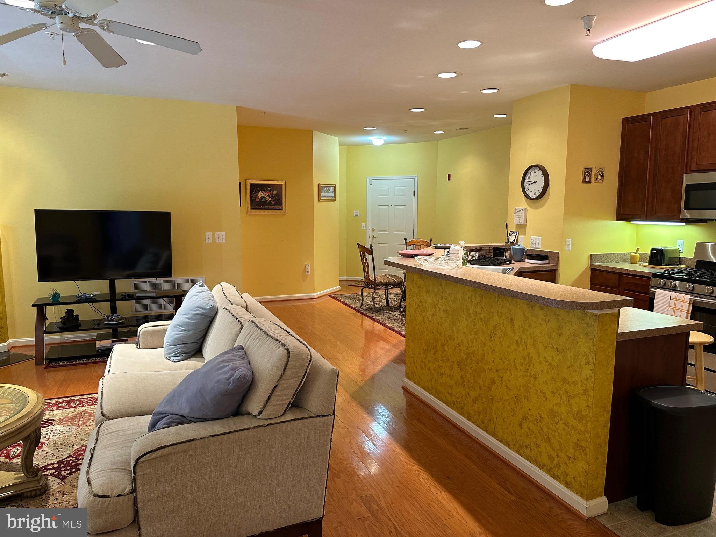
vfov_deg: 56.8
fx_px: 496
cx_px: 358
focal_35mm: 24
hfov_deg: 71.6
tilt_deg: -8.2
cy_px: 268
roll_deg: -0.4
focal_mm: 6.86
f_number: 1.78
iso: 200
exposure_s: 1/60
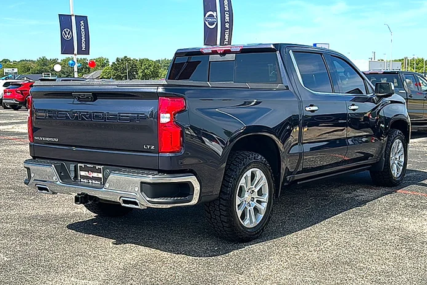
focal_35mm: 40
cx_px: 215
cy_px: 138
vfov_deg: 33.4
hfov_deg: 48.5
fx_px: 474
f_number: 1.78
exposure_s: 1/2747
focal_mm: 6.86
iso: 80
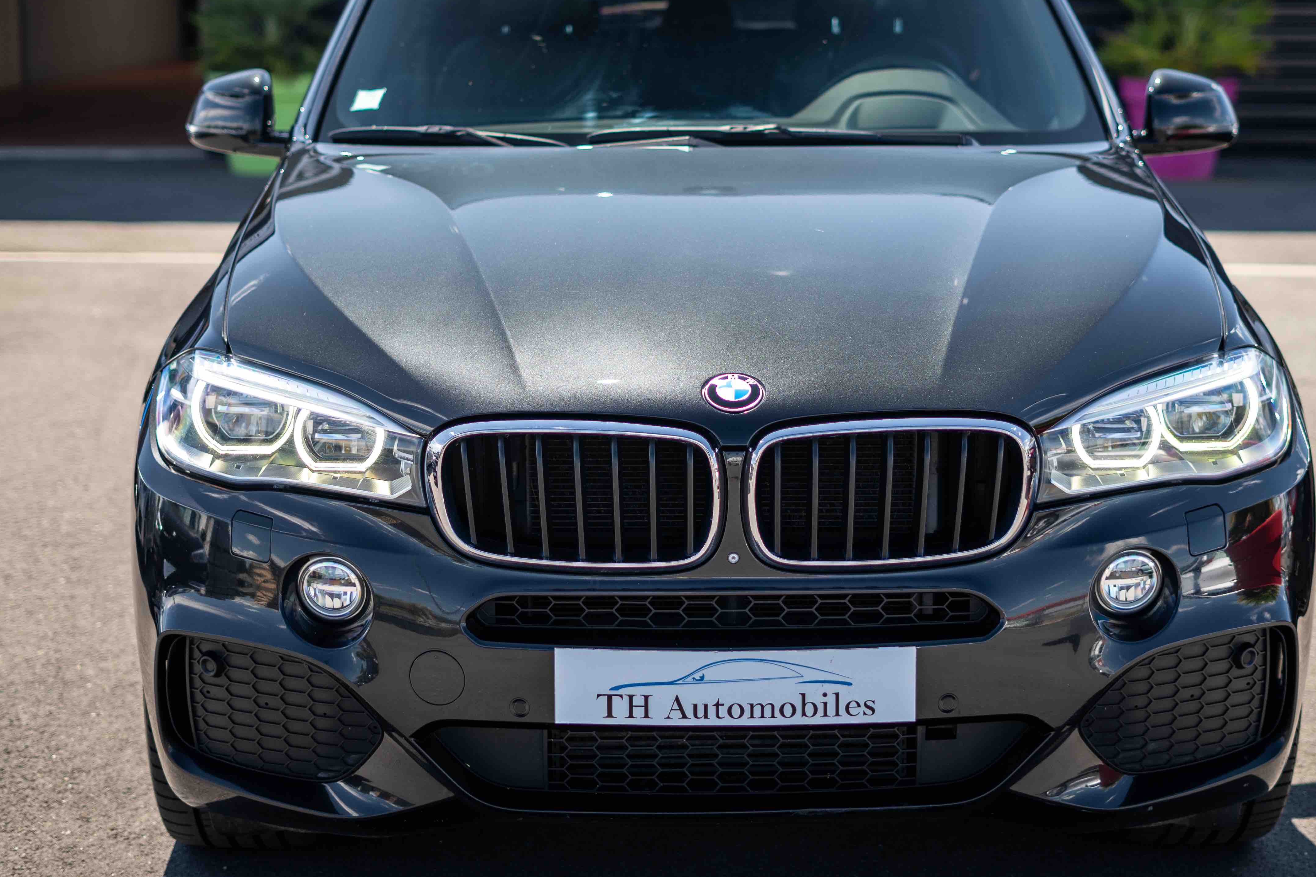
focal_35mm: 70
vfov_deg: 19.4
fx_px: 2559
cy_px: 390
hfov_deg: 28.8
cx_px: 748
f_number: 1.8
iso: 100
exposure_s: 1/640
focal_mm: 50
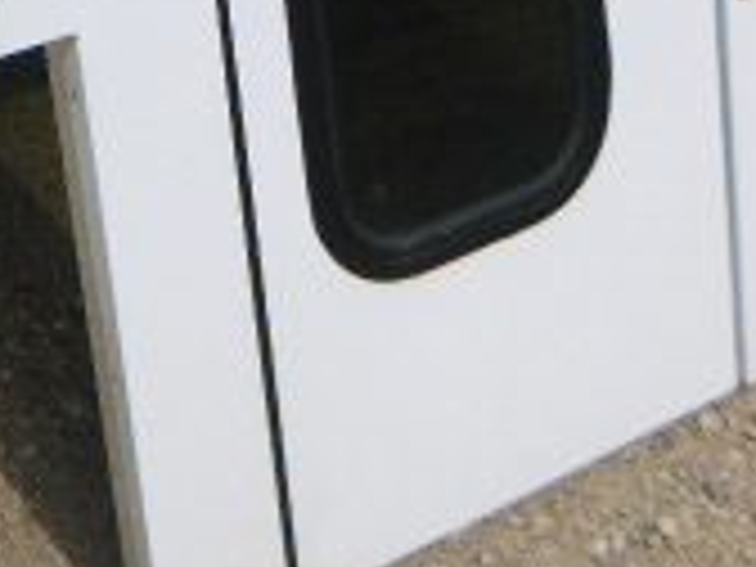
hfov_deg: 20.6
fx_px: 2075
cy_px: -104
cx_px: 230
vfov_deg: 15.1
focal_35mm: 95
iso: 100
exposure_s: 1/1300
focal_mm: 4.5
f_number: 3.9
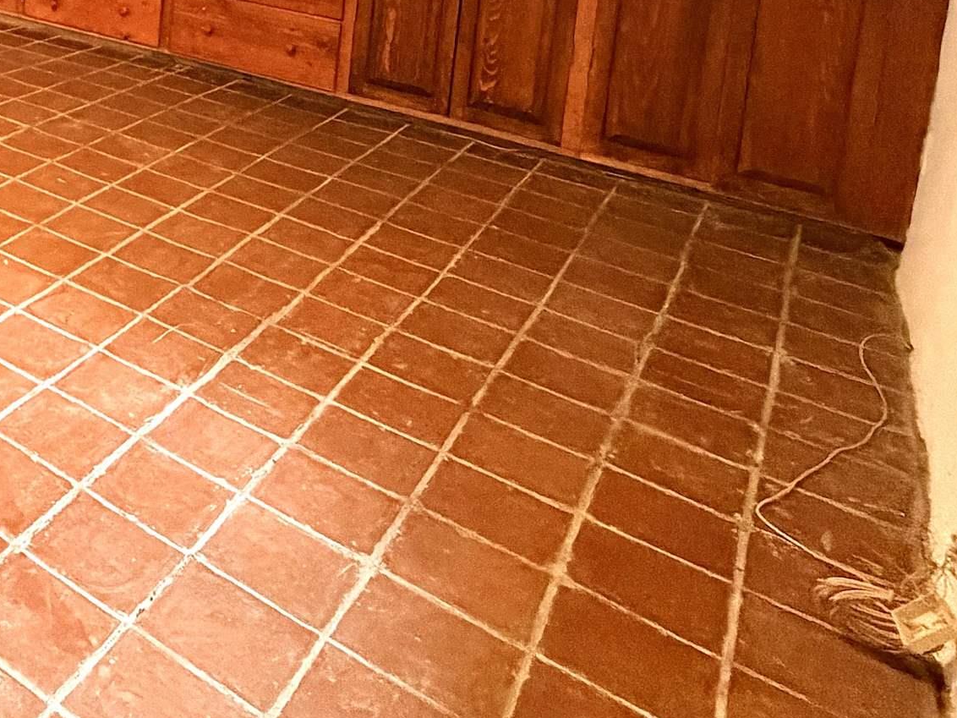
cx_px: -209
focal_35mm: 38
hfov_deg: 36.7
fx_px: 1051
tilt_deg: -5.7
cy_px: -158
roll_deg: -2.3
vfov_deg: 31.3
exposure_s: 1/60
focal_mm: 2.22
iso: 640
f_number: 2.2
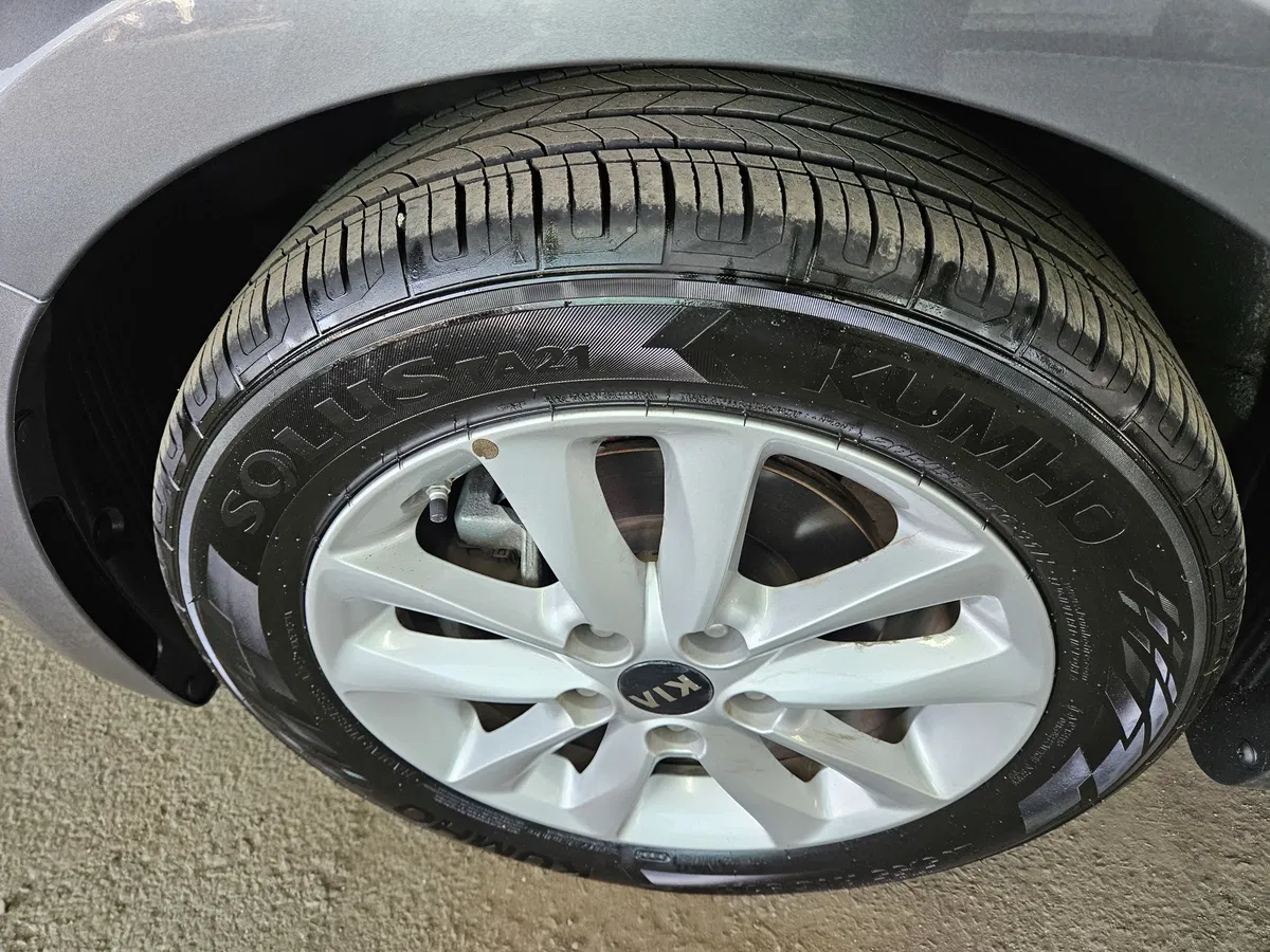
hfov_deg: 73.9
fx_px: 844
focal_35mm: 23
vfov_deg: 58.9
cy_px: 476
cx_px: 635
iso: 160
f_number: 1.8
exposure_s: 1/120
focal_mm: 5.4
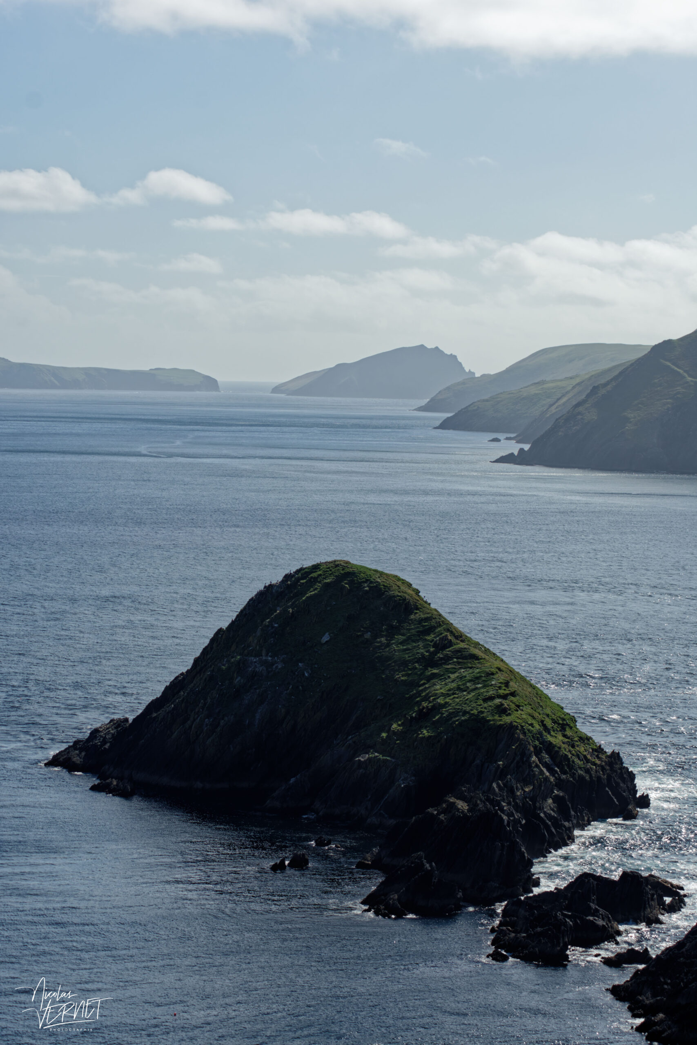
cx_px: 348
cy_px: 522
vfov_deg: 19.5
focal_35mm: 105
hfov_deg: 13.0
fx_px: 3049
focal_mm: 70
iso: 250
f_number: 8
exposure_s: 1/1000
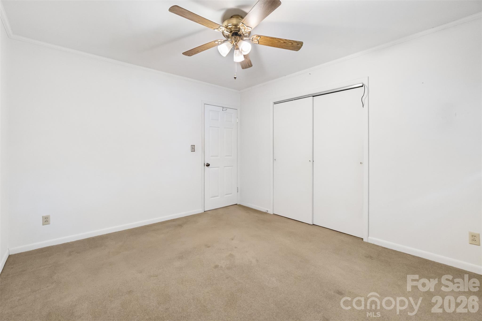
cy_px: 160
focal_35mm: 15
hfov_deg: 100.4
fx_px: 201
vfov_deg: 77.3
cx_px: 241
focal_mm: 10
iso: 800
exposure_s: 1/30
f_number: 7.1
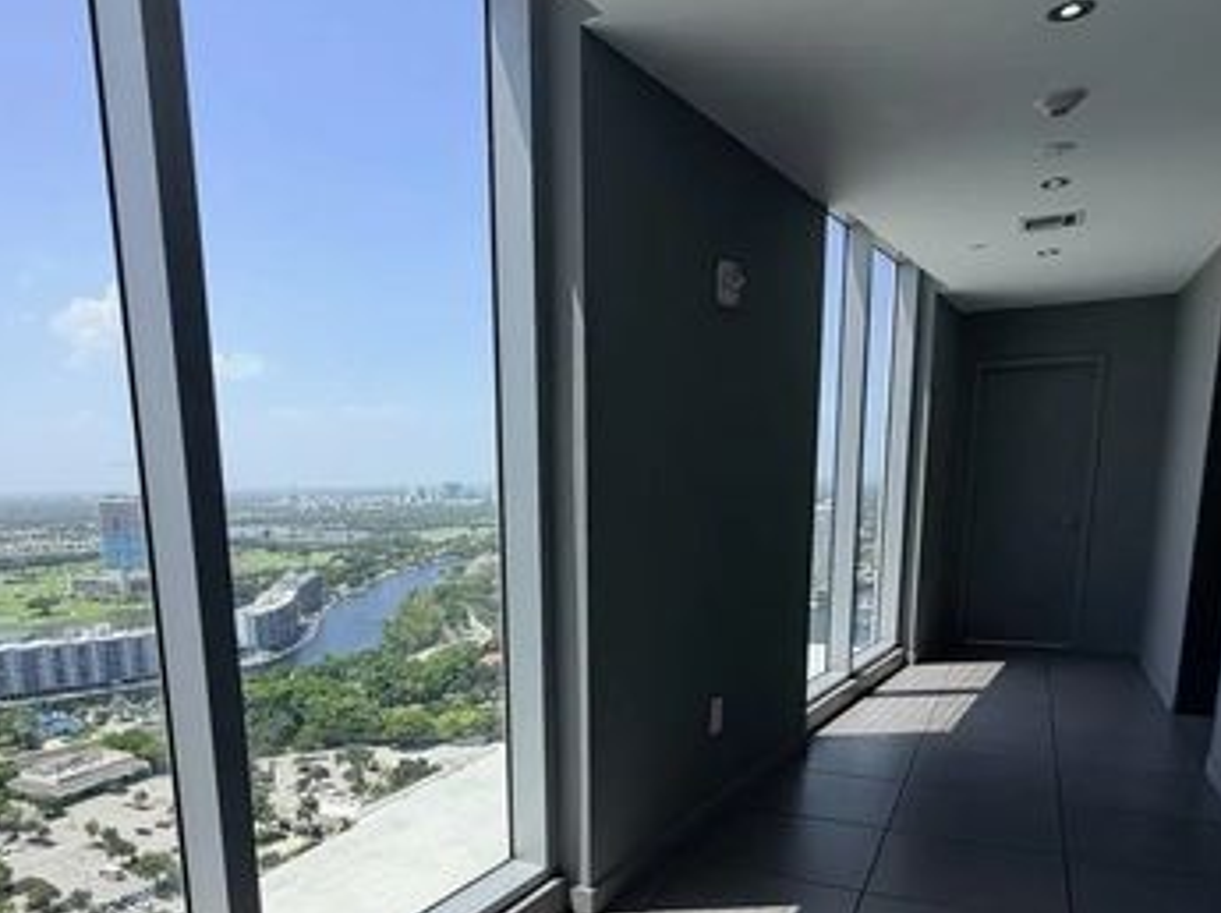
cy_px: 665
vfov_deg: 51.1
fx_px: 916
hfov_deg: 67.2
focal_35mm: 26
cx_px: 552
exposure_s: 1/569
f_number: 2.2
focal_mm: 2.22
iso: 40
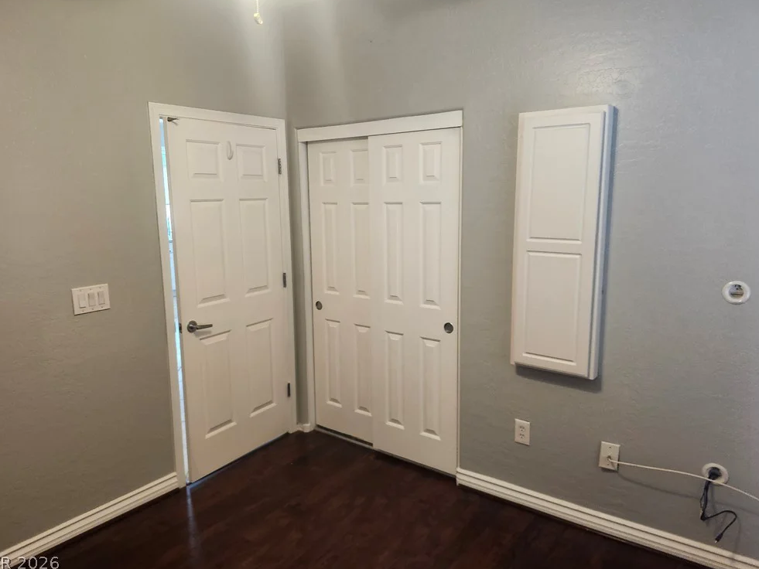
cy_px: 279
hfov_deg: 71.6
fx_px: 526
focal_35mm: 24
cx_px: 371
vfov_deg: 56.8
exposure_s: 1/120
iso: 400
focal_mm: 5.54
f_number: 1.8
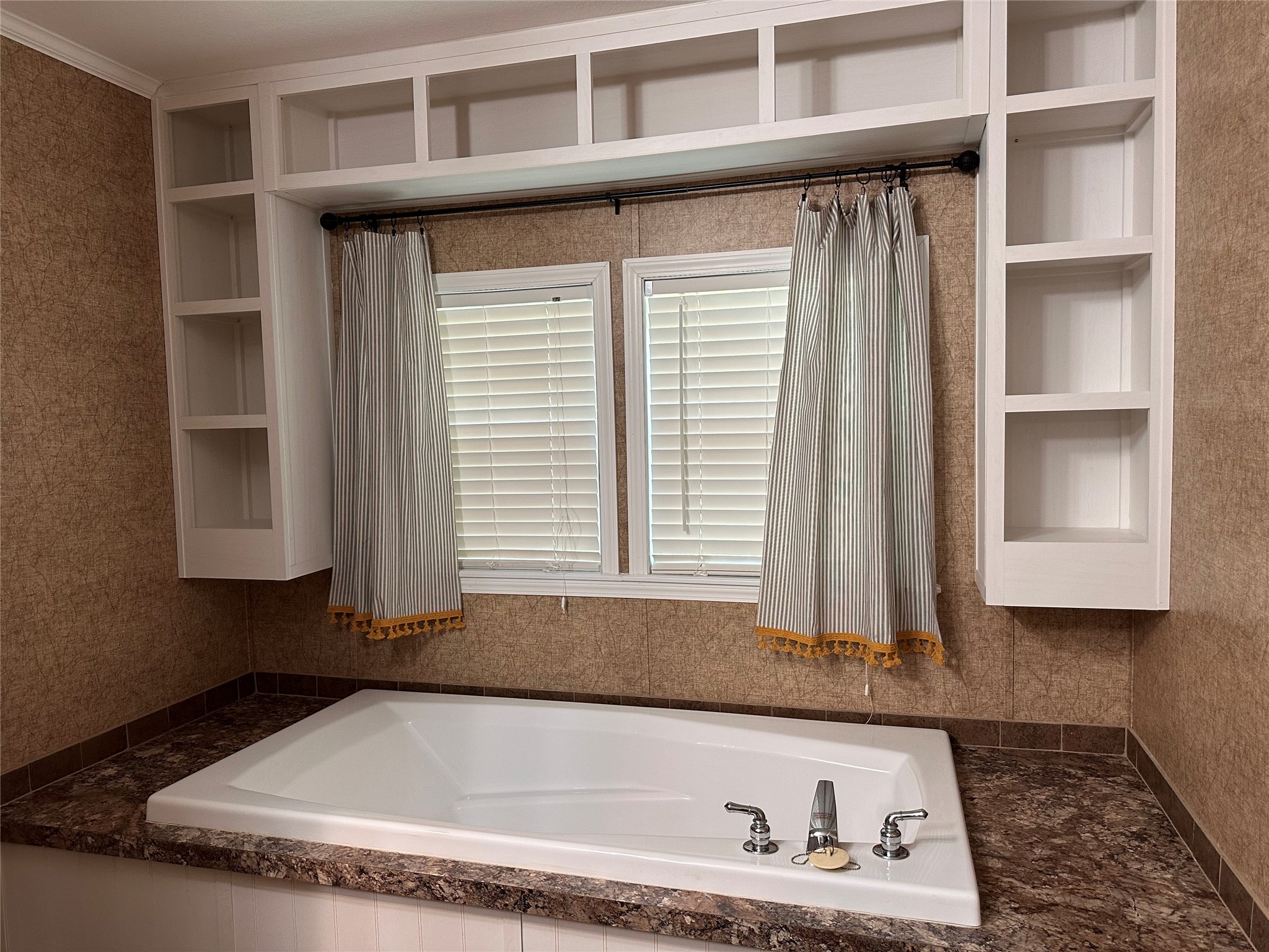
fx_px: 880
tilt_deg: -3.3
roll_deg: +0.3
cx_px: 634
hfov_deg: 71.6
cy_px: 476
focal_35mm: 24
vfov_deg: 56.8
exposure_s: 1/60
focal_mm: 6.86
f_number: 1.78
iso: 200
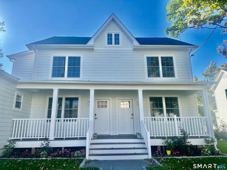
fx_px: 157
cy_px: 85
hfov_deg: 71.6
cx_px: 114
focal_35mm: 24
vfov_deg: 56.8
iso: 80
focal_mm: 6.86
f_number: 1.78
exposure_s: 1/1779
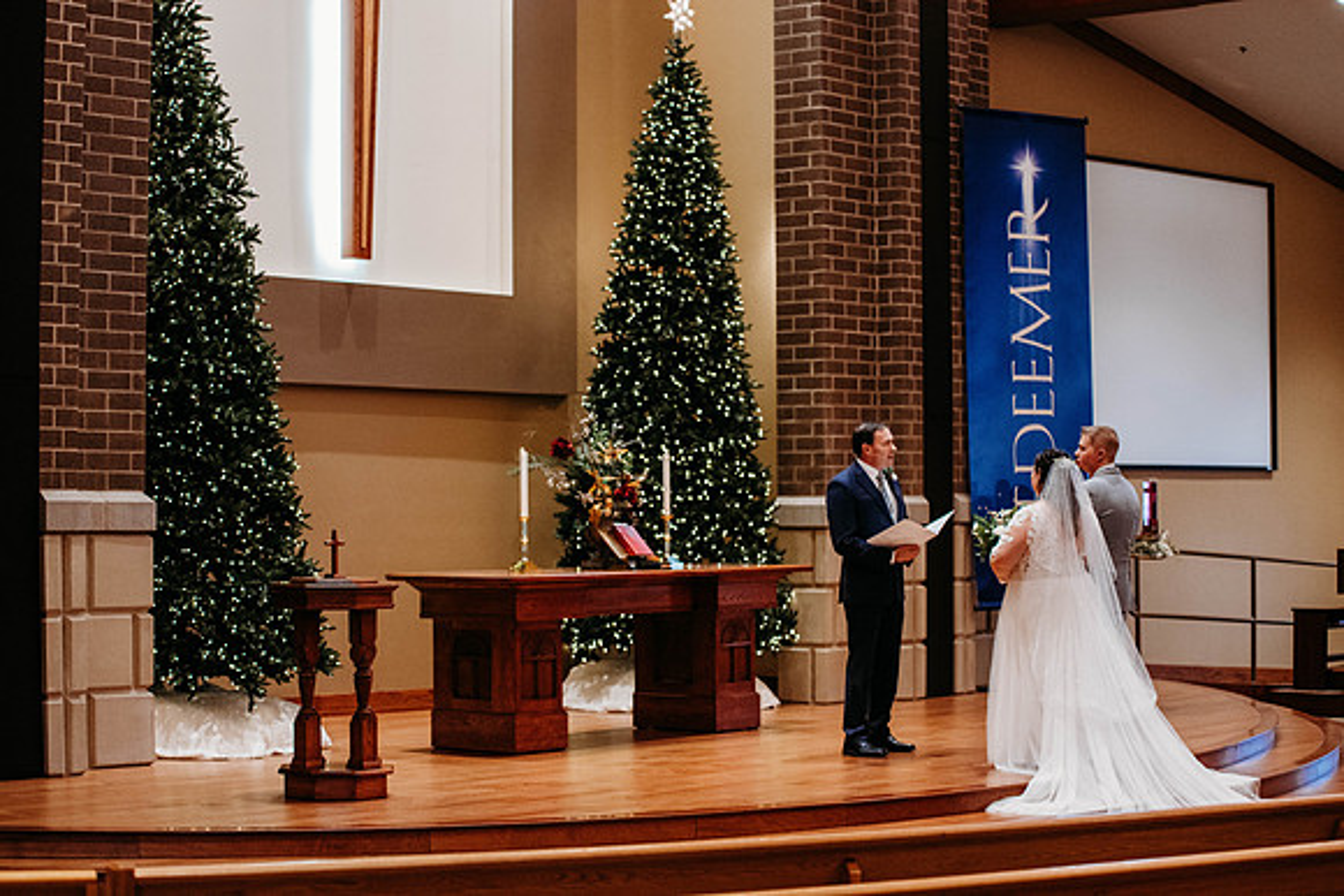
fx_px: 2614
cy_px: 448
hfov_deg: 28.8
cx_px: 672
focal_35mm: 70
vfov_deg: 19.5
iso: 2000
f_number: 2.8
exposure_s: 1/250
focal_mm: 70
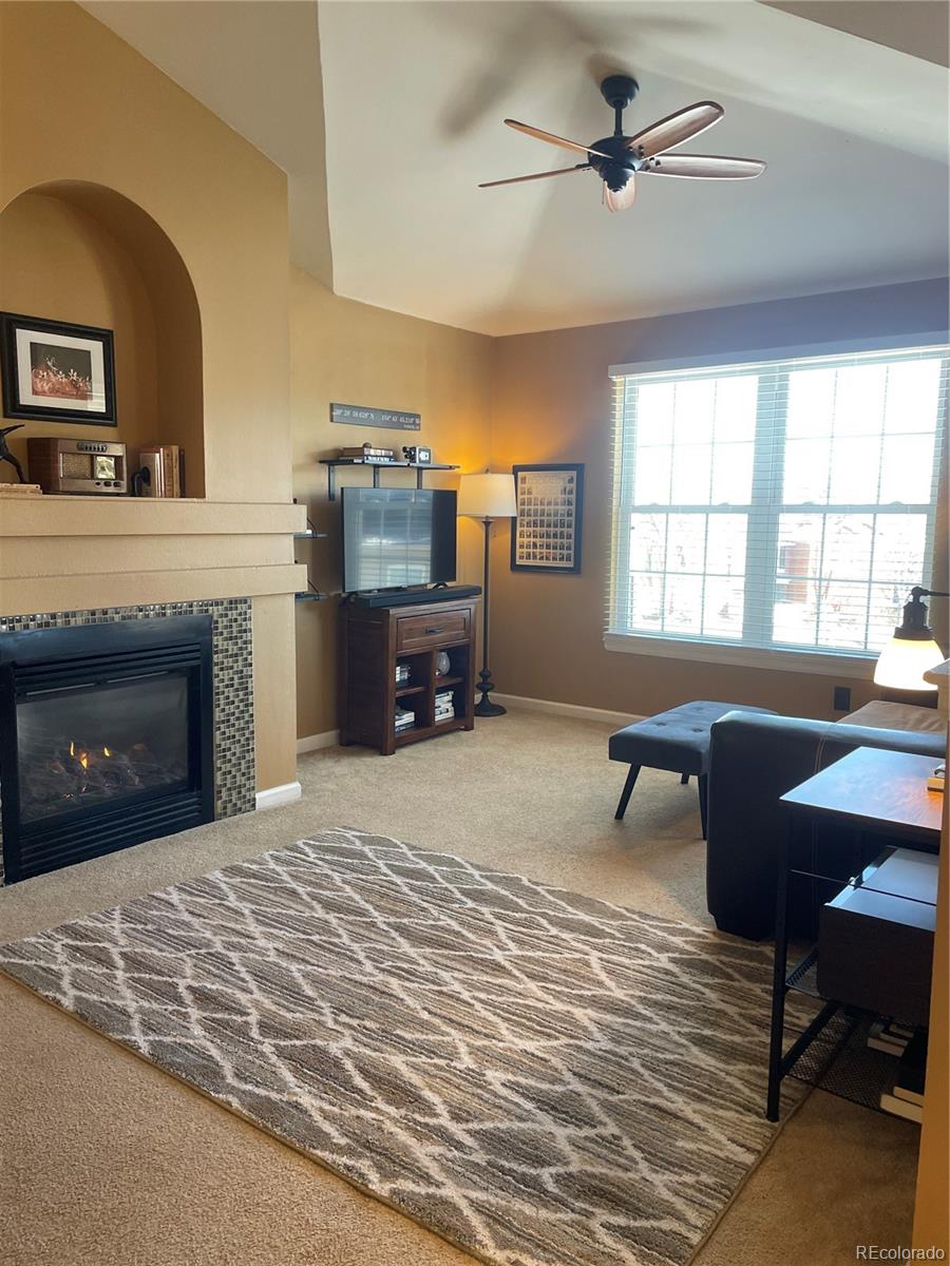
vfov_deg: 67.3
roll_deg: -0.6
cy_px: 633
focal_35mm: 26
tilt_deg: -7.8
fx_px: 951
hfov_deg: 53.1
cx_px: 475
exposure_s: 1/120
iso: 125
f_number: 1.6
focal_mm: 4.2
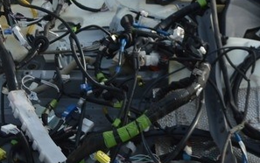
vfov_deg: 9.6
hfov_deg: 15.7
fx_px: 934
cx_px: 208
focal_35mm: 132
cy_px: -104
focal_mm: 25
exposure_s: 1/125
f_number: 7.1
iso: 100
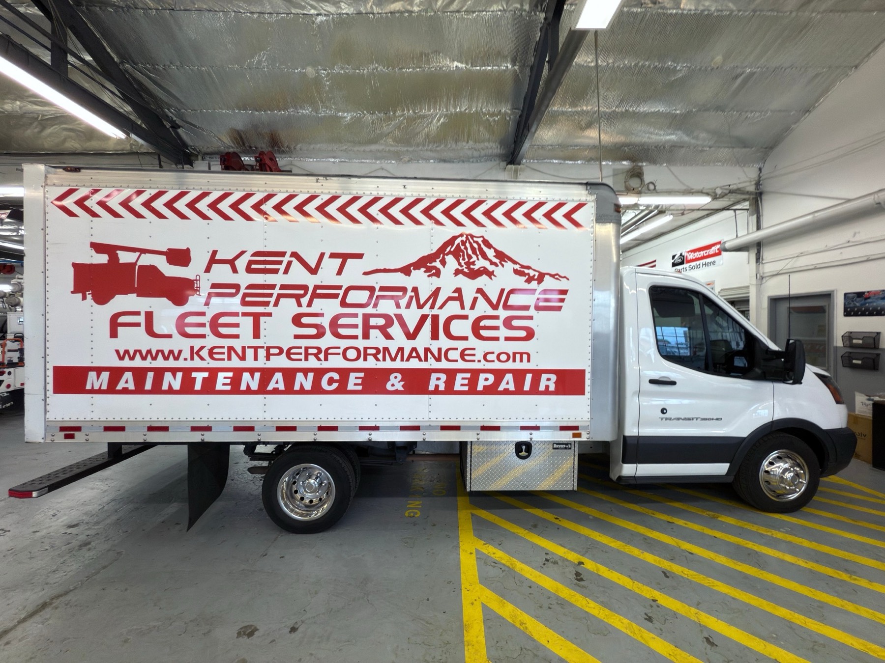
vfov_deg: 85.7
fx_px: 358
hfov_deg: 102.1
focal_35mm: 14
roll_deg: -0.5
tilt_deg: -0.3
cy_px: 332
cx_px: 442
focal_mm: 2.22
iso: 50
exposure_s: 1/40
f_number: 2.2
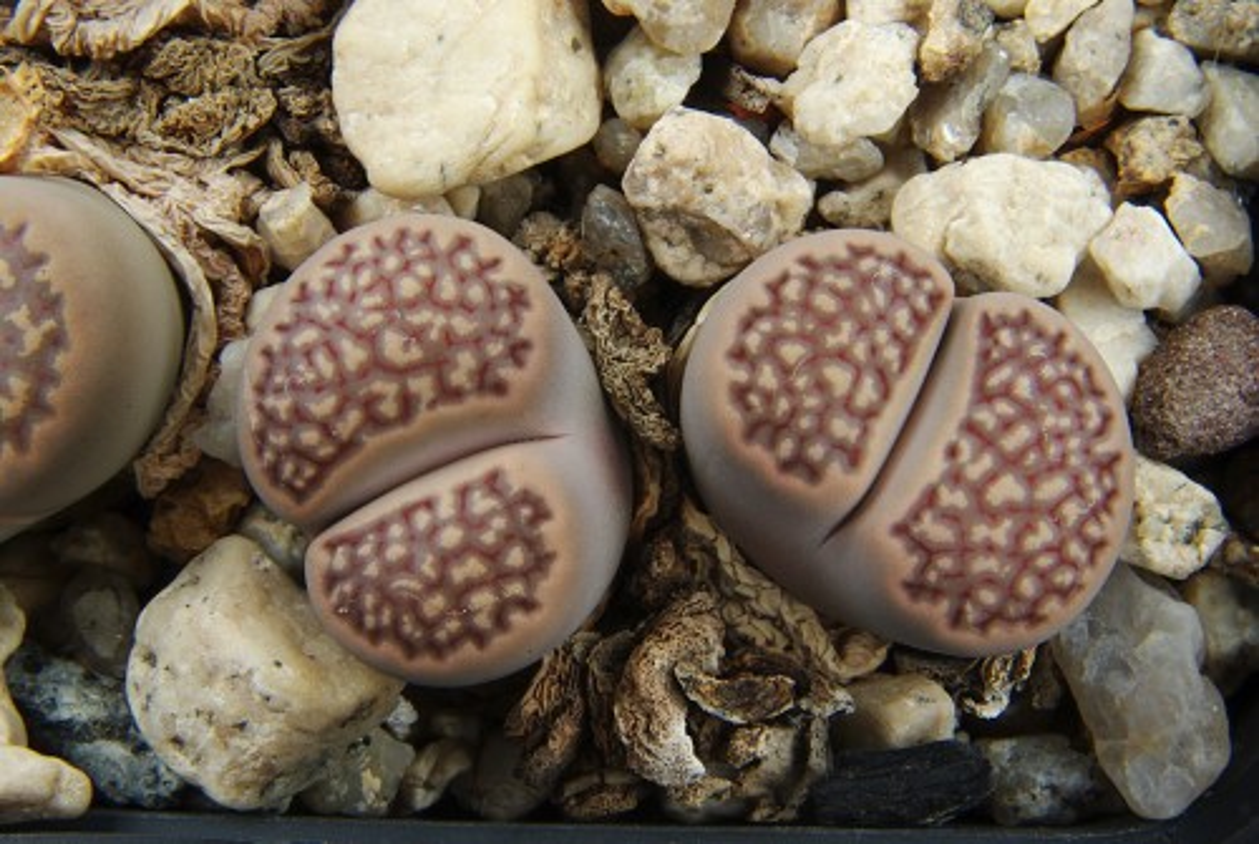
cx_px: 630
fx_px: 3677
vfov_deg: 13.1
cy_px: 422
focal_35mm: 105
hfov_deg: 19.4
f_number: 38
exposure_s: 1.5
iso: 100
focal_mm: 70
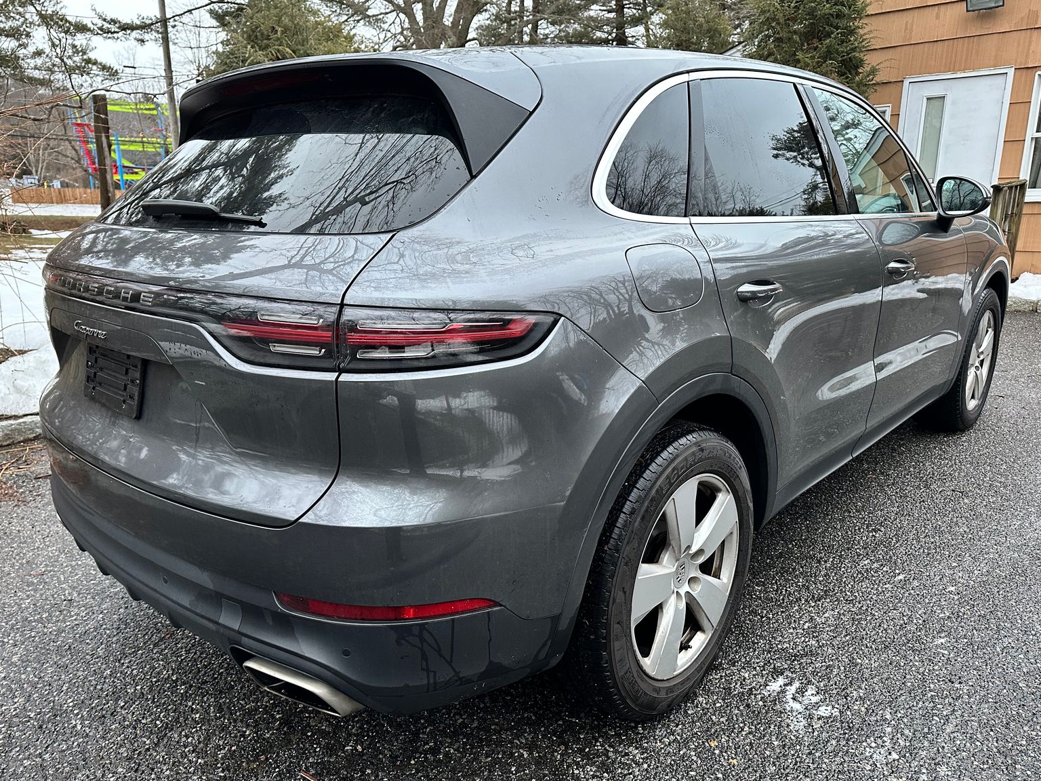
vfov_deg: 54.9
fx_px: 752
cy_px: 401
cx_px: 520
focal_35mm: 25
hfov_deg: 69.4
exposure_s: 1/60
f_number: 1.78
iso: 250
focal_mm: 6.86
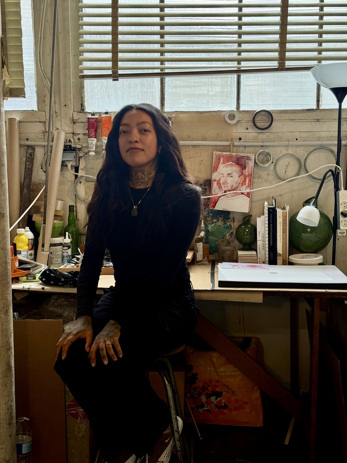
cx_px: 174
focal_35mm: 48
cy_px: 232
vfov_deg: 39.7
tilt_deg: -5.2
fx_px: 642
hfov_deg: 30.3
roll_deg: +0.2
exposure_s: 1/100
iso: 50
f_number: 1.78
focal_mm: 6.76
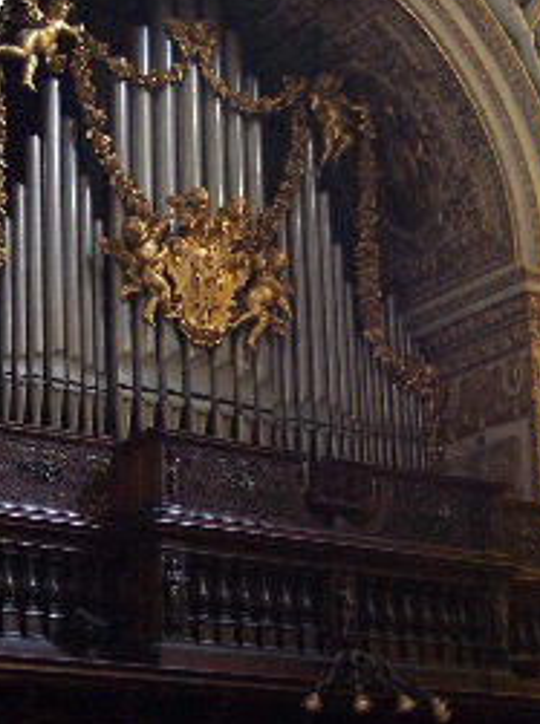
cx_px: 256
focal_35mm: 91
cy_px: 519
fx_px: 1901
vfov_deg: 21.4
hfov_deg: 16.2
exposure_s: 1/8
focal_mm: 8
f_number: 2.8
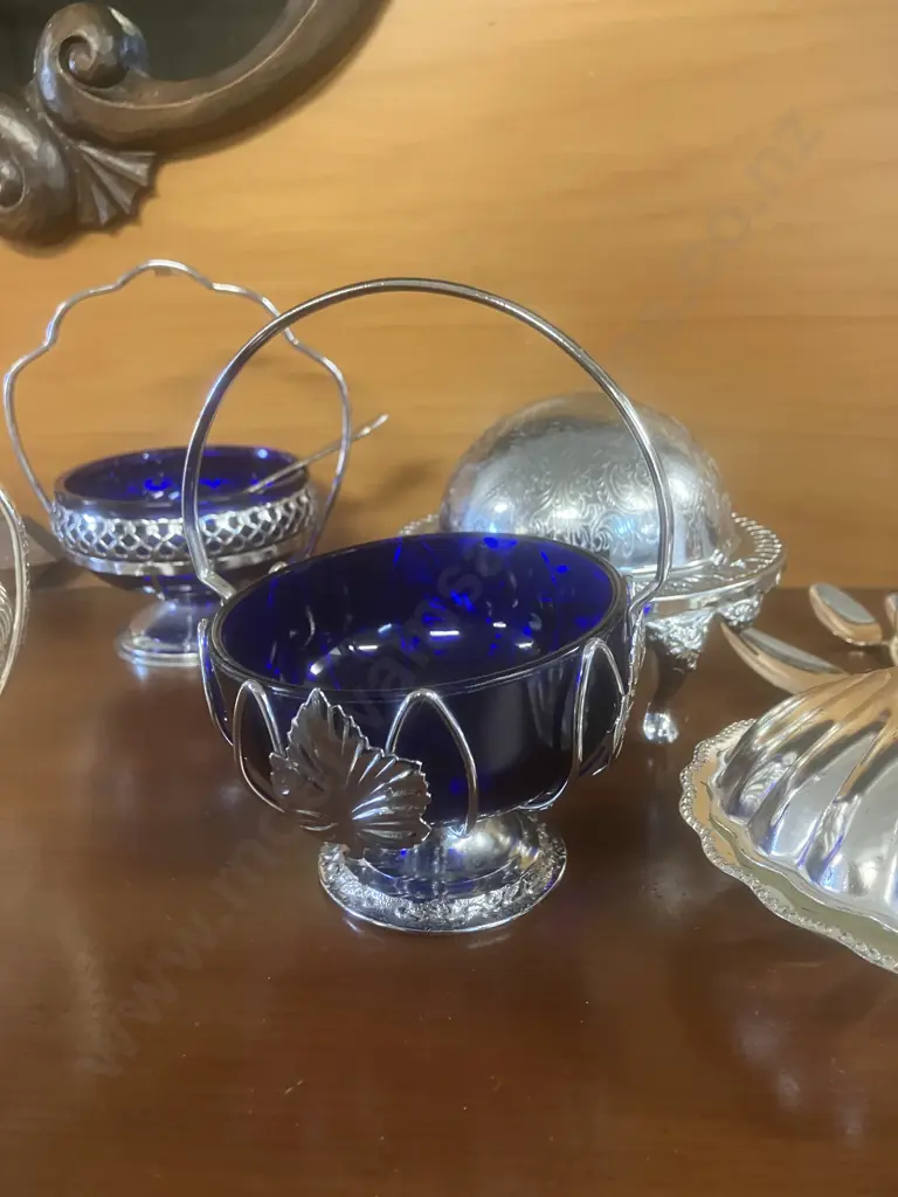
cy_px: 598
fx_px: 968
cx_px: 449
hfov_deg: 49.7
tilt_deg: -16.5
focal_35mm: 28
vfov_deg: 63.4
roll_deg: +2.1
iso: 250
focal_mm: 3.99
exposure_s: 1/33
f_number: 1.8
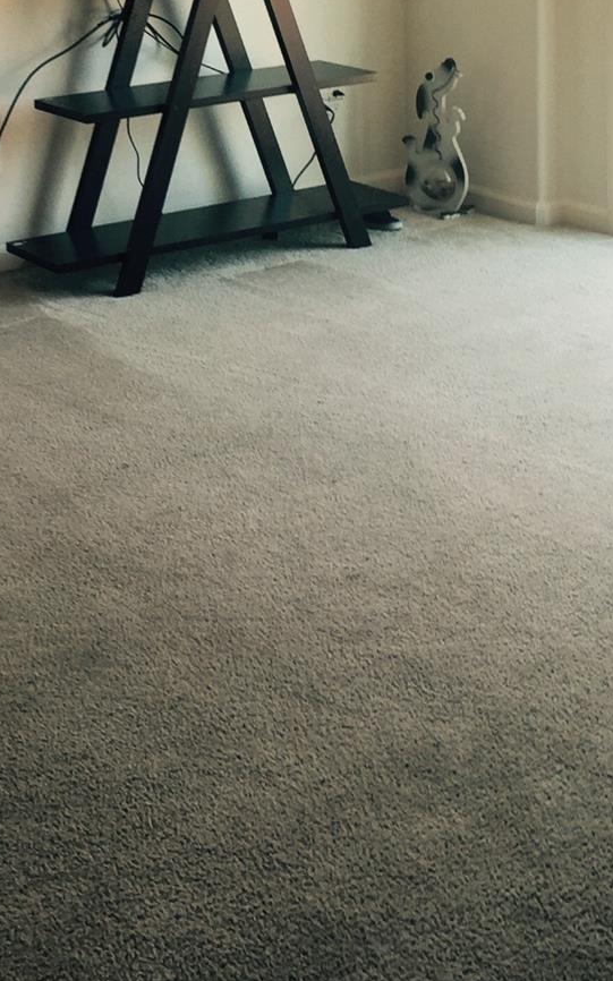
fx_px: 1898
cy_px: -40
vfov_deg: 27.1
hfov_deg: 18.2
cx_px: 161
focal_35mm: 71
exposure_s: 1/40
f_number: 2.2
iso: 40
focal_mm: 4.15
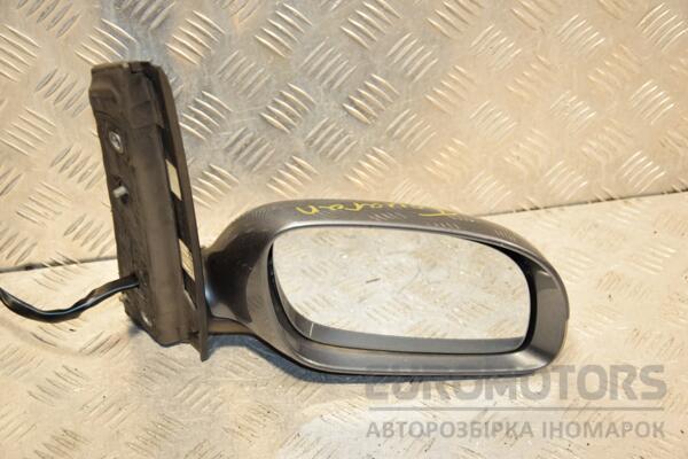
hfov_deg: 28.1
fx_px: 1376
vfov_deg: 18.9
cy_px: 230
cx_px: 344
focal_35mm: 72
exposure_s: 1/200
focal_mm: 48
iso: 800
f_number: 5
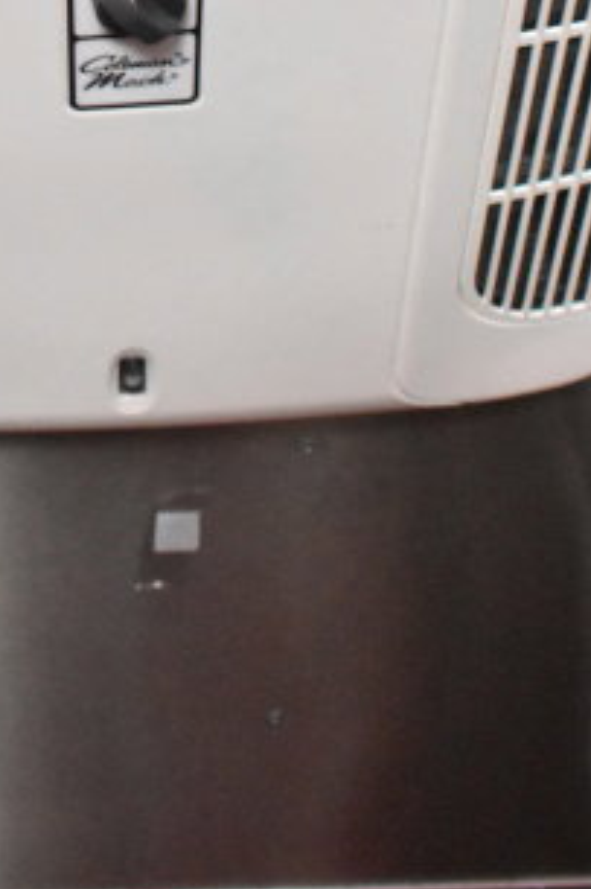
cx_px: 82
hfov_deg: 15.0
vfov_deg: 20.3
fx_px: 2219
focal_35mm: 90
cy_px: -325
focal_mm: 20
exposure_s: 1/80
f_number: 4.5
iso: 6400
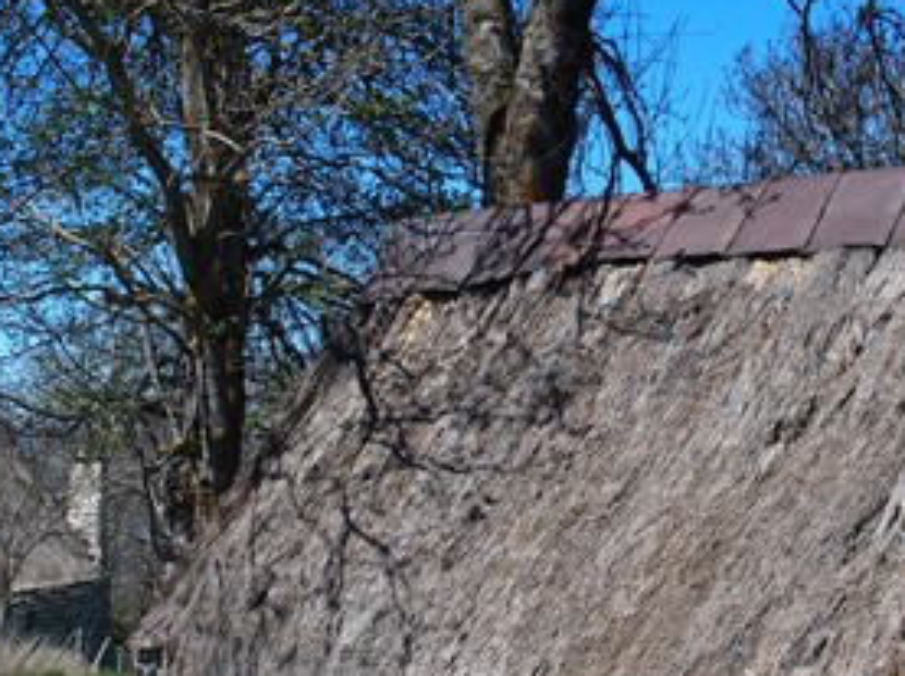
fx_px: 2115
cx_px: 689
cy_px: 402
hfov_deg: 23.9
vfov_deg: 18.2
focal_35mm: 81
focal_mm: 7.4
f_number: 5
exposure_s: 1/500
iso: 100
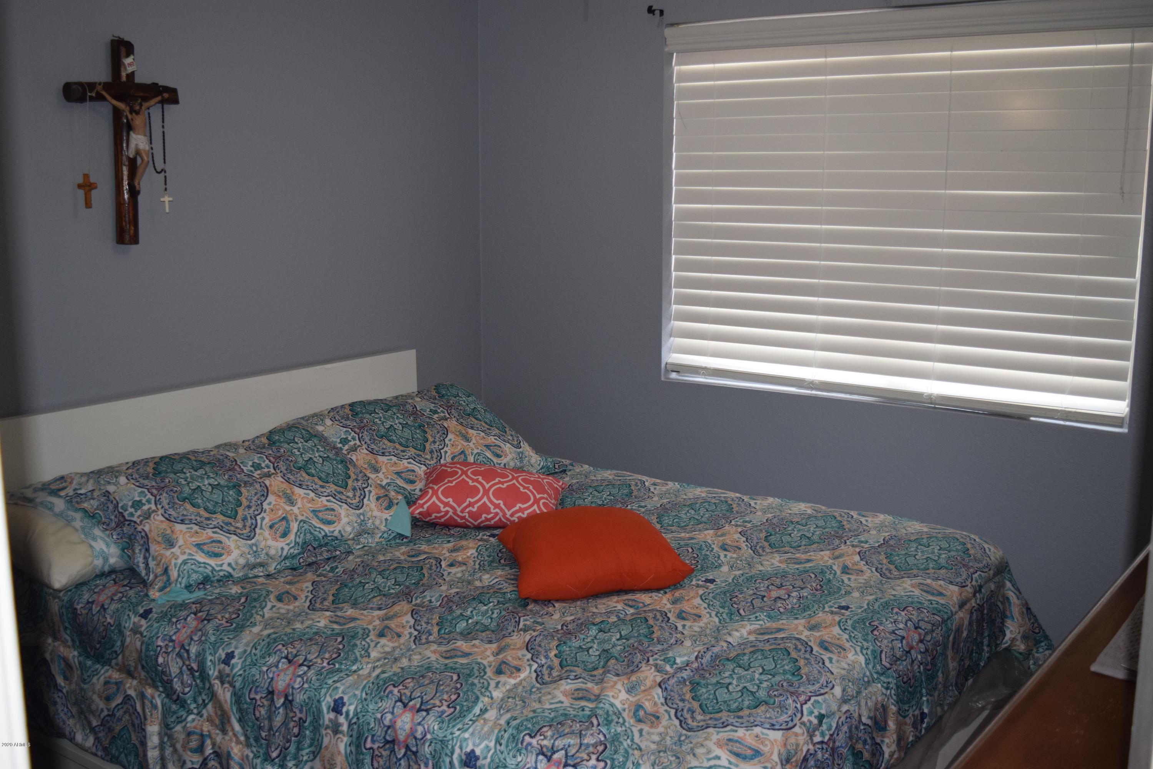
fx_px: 1153
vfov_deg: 36.9
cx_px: 576
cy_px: 384
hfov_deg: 53.1
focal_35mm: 36
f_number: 5
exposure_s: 1/100
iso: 800
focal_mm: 24
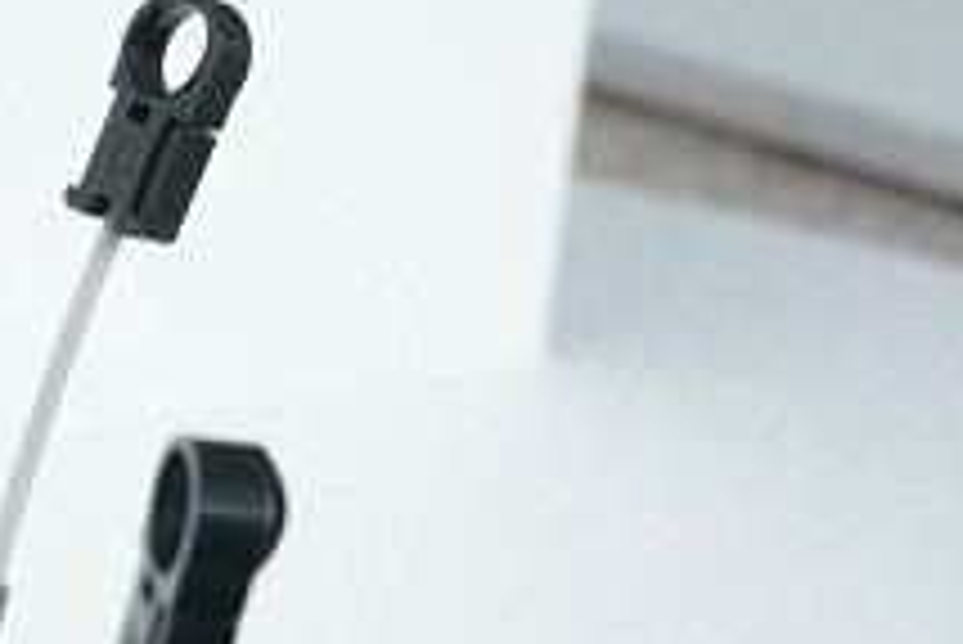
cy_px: 1439
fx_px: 4025
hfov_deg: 12.7
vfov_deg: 8.5
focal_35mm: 150
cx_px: -652
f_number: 8
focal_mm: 21
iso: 800
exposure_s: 1/13
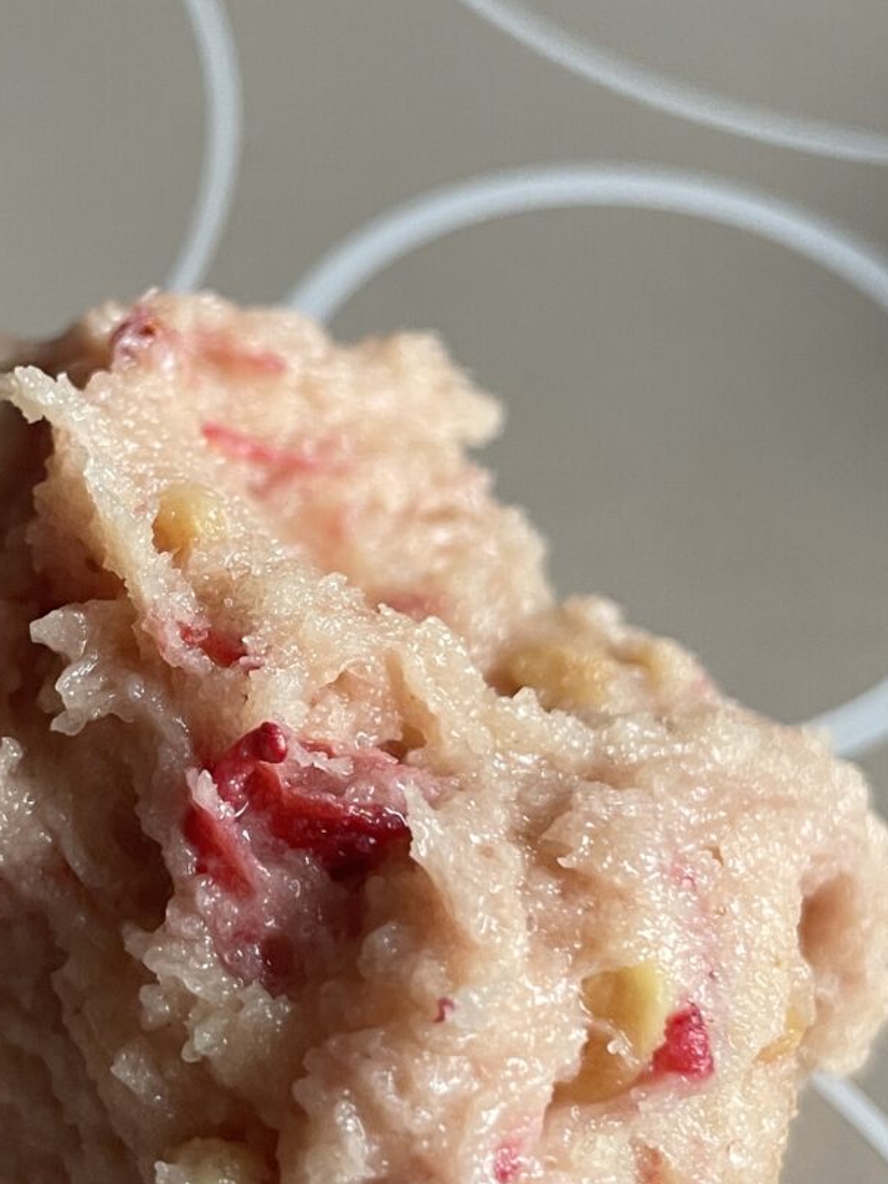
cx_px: 241
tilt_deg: -54.8
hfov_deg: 23.5
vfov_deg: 31.2
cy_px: 515
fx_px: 2120
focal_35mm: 62
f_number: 1.6
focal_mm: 4.2
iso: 160
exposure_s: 1/60
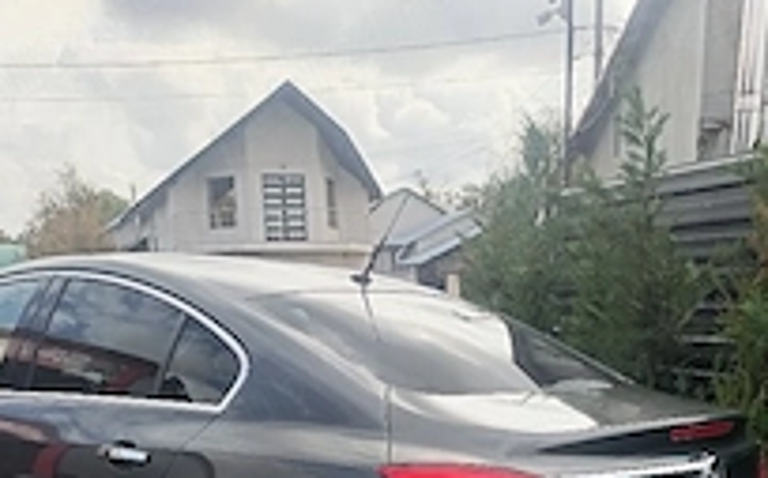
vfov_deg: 21.8
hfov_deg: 40.3
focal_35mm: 50
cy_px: 700
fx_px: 1045
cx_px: 407
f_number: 1.75
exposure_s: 1/133
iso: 100
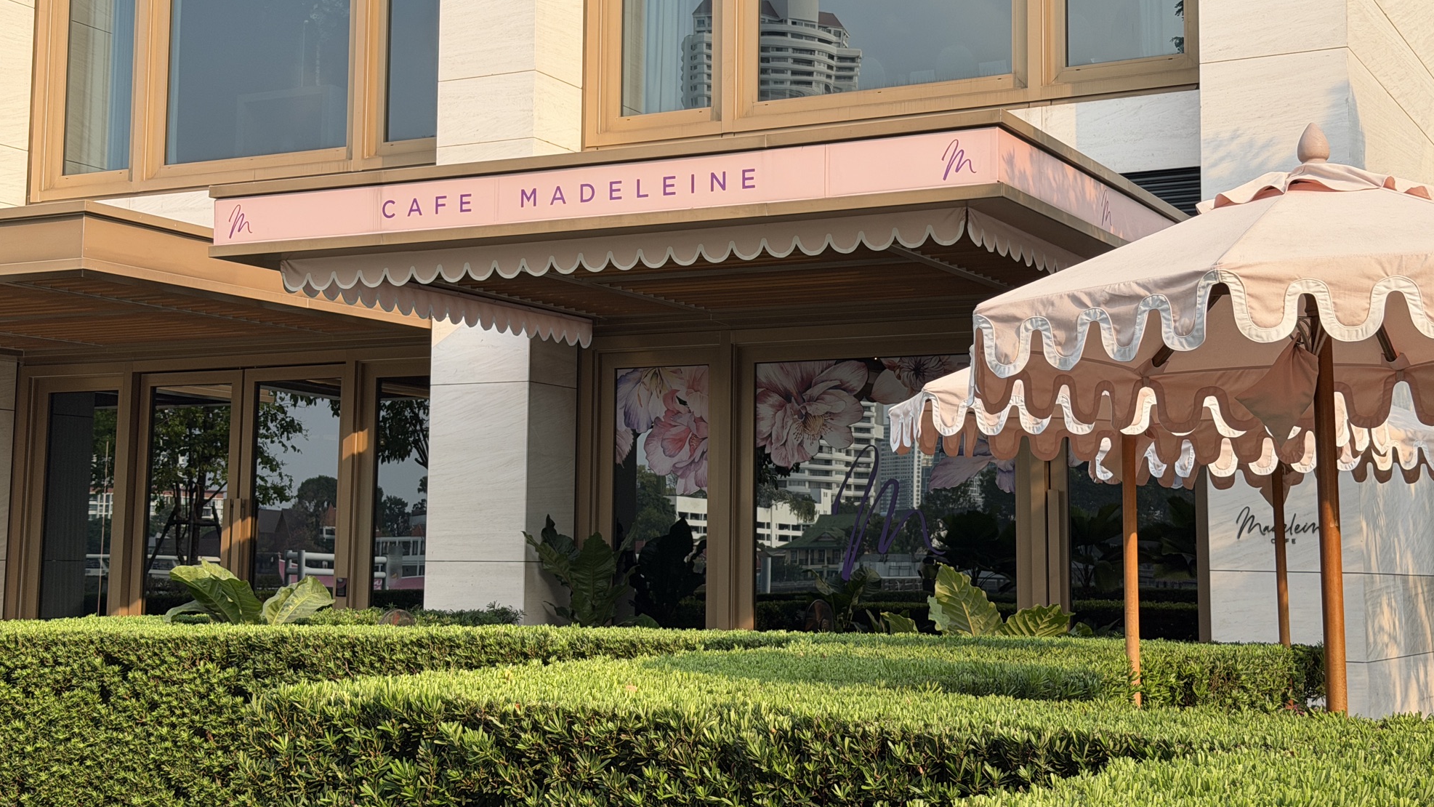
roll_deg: -0.7
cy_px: 320
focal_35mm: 53
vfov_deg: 22.6
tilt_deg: +6.7
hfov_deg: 39.2
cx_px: 713
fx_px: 2015
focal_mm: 6.76
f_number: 1.78
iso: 64
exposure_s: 1/1642
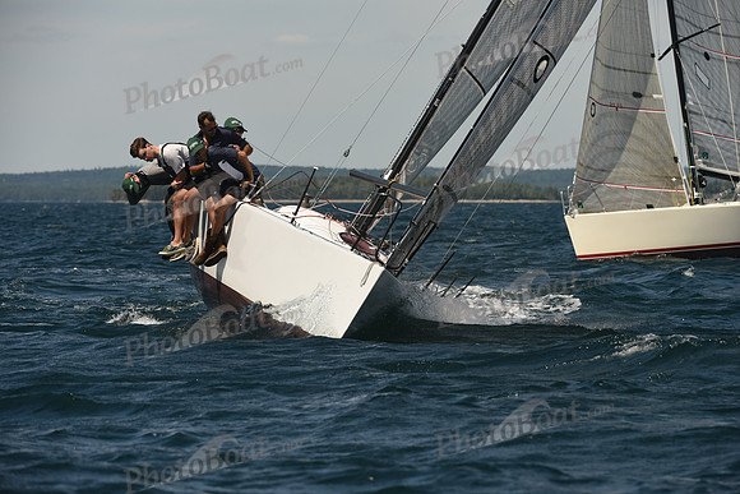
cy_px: 247
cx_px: 370
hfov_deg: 8.6
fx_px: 4934
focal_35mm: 240
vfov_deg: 5.7
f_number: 6.3
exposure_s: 1/1000
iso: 250
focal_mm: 240
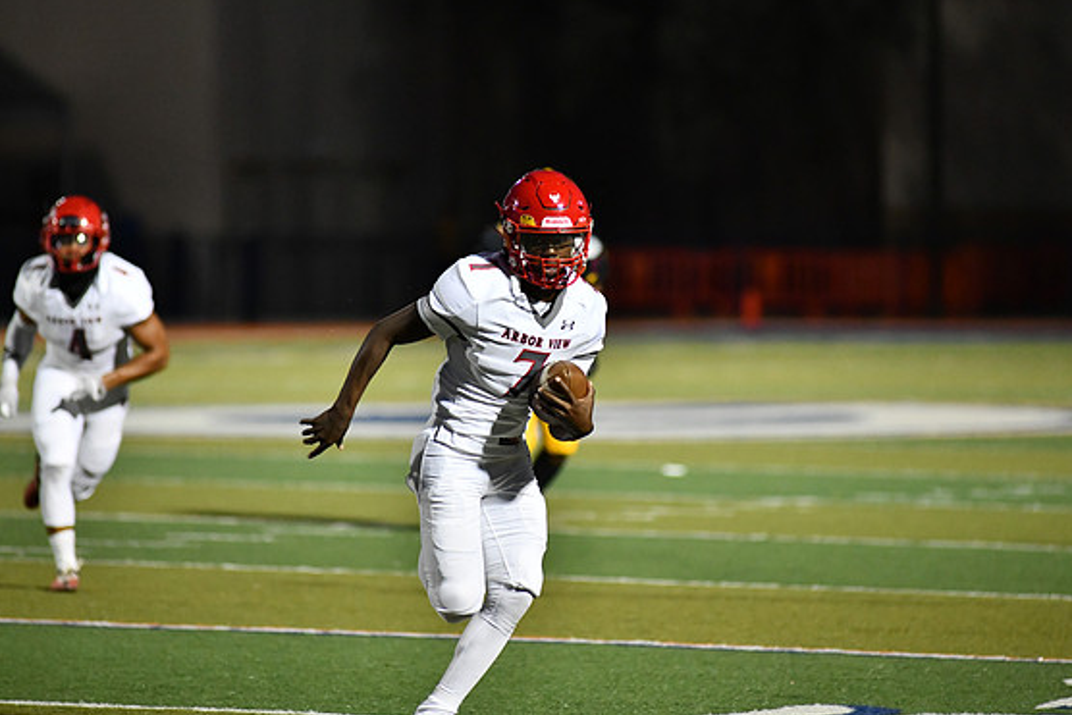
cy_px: 348
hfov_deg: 6.6
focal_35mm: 313
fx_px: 9322
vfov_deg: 4.4
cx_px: 528
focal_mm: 300
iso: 5600
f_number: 4
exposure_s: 1/1250
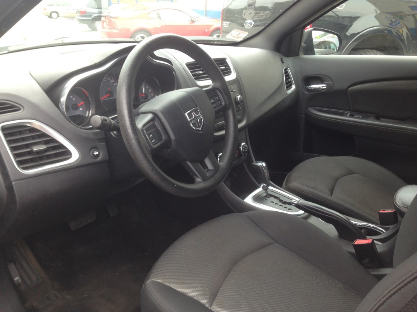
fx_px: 398
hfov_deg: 55.4
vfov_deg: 42.9
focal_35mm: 33
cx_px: 208
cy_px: 156
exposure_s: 1/120
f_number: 2.4
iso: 50
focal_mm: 4.12
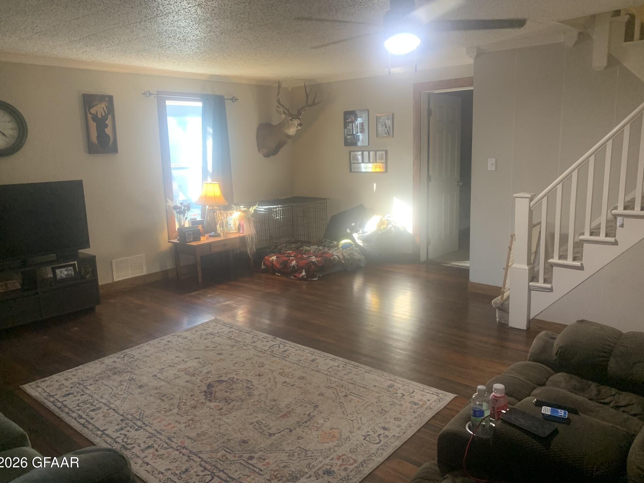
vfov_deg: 51.3
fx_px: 502
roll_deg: +2.4
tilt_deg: -10.7
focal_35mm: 27
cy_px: 234
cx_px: 319
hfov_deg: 65.3
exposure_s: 1/60
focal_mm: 4.25
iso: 250
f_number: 1.8
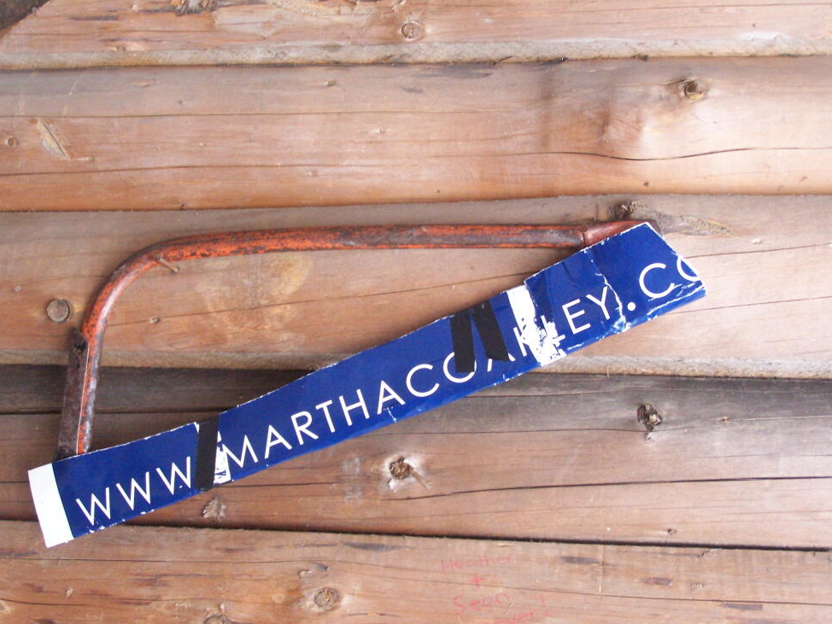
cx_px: 413
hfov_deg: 31.2
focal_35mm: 62
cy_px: 309
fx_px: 1491
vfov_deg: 23.7
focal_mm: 9.8
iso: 400
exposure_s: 1/30
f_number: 3.1
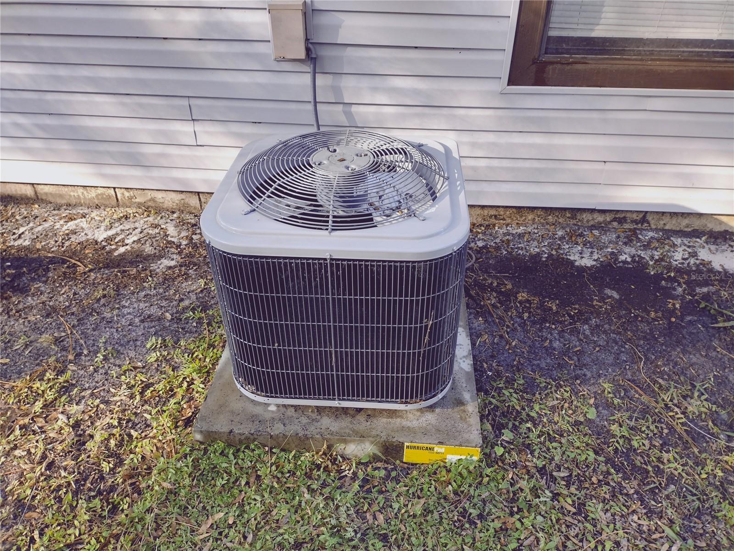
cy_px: 276
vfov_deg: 51.4
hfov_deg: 65.3
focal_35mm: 27
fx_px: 573
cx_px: 367
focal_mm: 4.71
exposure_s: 1/120
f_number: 1.7
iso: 159
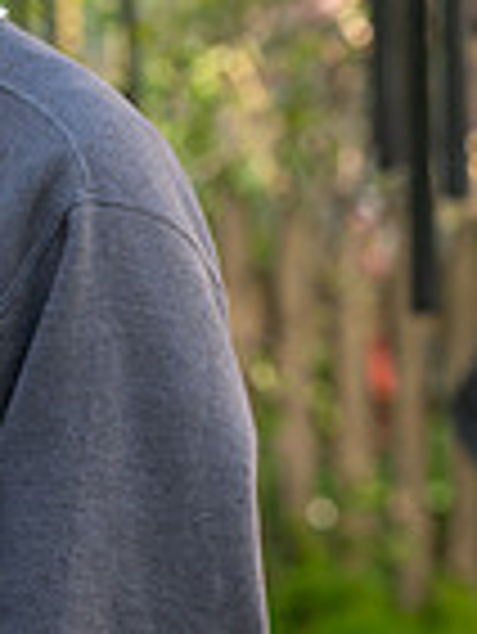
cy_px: 288
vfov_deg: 5.6
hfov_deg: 4.2
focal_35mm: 355
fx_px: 6513
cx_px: -178
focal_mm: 116
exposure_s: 1/125
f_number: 4
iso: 250
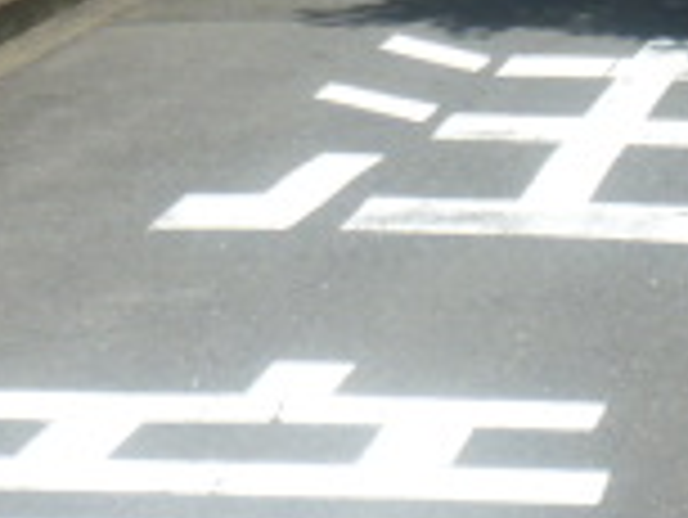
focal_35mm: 146
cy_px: -333
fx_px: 2904
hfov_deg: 13.2
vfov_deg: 9.8
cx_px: 760
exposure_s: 1/250
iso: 80
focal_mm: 6.3
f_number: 5.6
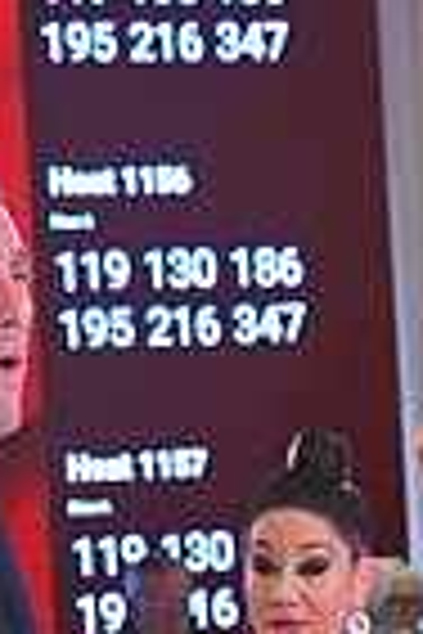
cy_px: 1012
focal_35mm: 378
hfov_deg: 3.6
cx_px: 295
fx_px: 6662
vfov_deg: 5.4
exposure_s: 1/400
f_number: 8
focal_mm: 92
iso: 5000
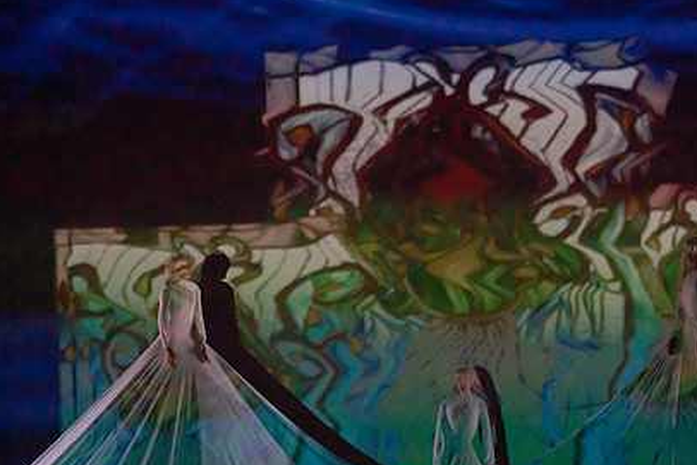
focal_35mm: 247
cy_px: 267
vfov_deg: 5.6
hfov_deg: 8.3
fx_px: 4784
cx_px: 464
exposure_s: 1/320
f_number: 5.6
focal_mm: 173
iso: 6400
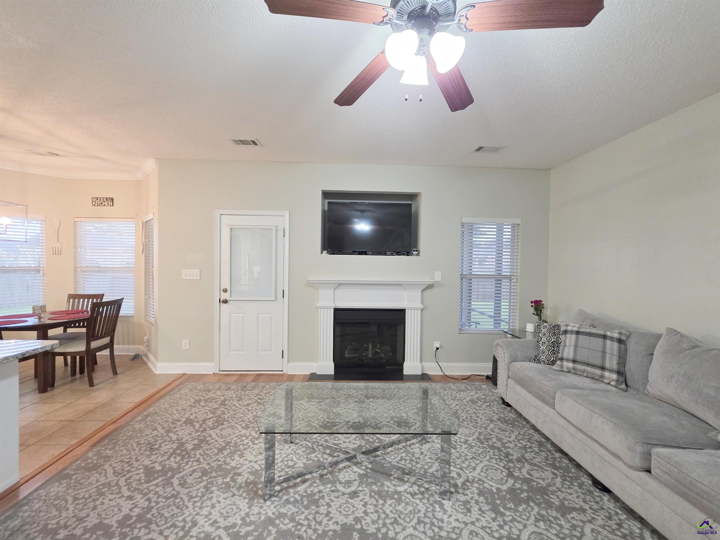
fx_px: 270
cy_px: 270
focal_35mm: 13
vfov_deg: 89.9
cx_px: 360
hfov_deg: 106.2
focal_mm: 2.2
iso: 400
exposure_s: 1/60
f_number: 1.9
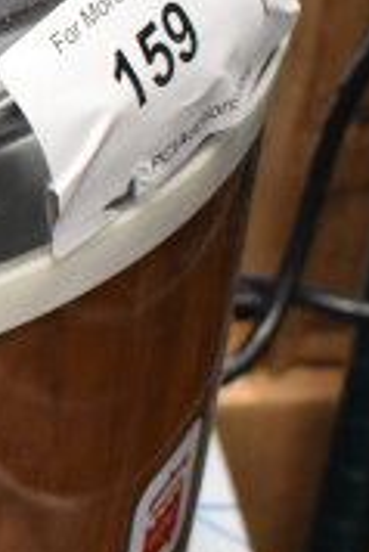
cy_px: 154
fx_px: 2955
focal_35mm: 193
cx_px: -462
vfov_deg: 10.7
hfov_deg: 6.8
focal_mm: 25
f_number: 4
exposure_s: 1/40
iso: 1800
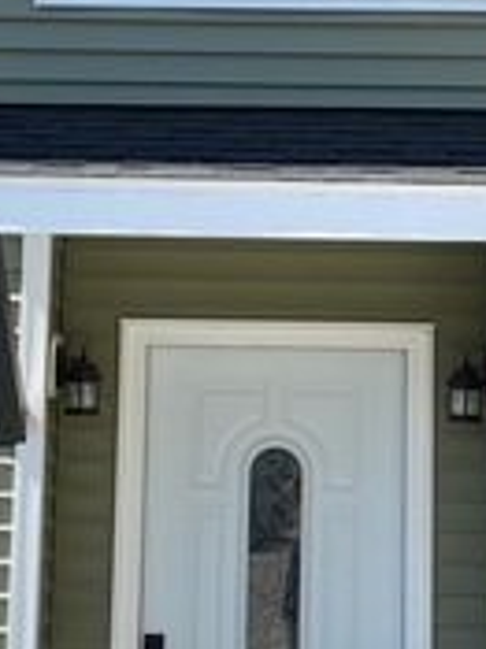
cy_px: 228
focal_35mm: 99
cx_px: 271
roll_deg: -1.0
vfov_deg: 19.8
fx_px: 1856
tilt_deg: +6.9
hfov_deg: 14.9
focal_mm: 4.25
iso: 32
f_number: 1.8
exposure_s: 1/1838
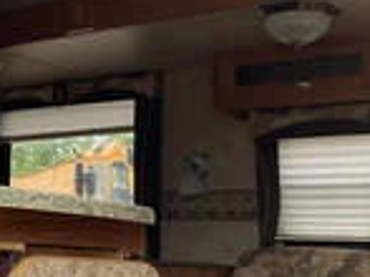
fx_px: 844
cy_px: 60
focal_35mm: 79
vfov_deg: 18.5
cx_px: 13
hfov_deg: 23.8
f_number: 1.8
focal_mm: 3
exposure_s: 1/291
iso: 25
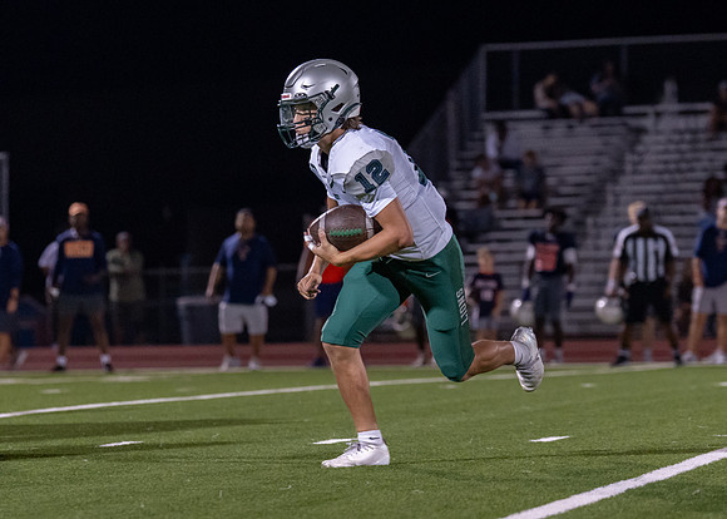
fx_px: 4947
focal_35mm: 240
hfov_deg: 8.4
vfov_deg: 6.0
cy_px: 223
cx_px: 390
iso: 2000
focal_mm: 116
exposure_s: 1/1000
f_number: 2.8
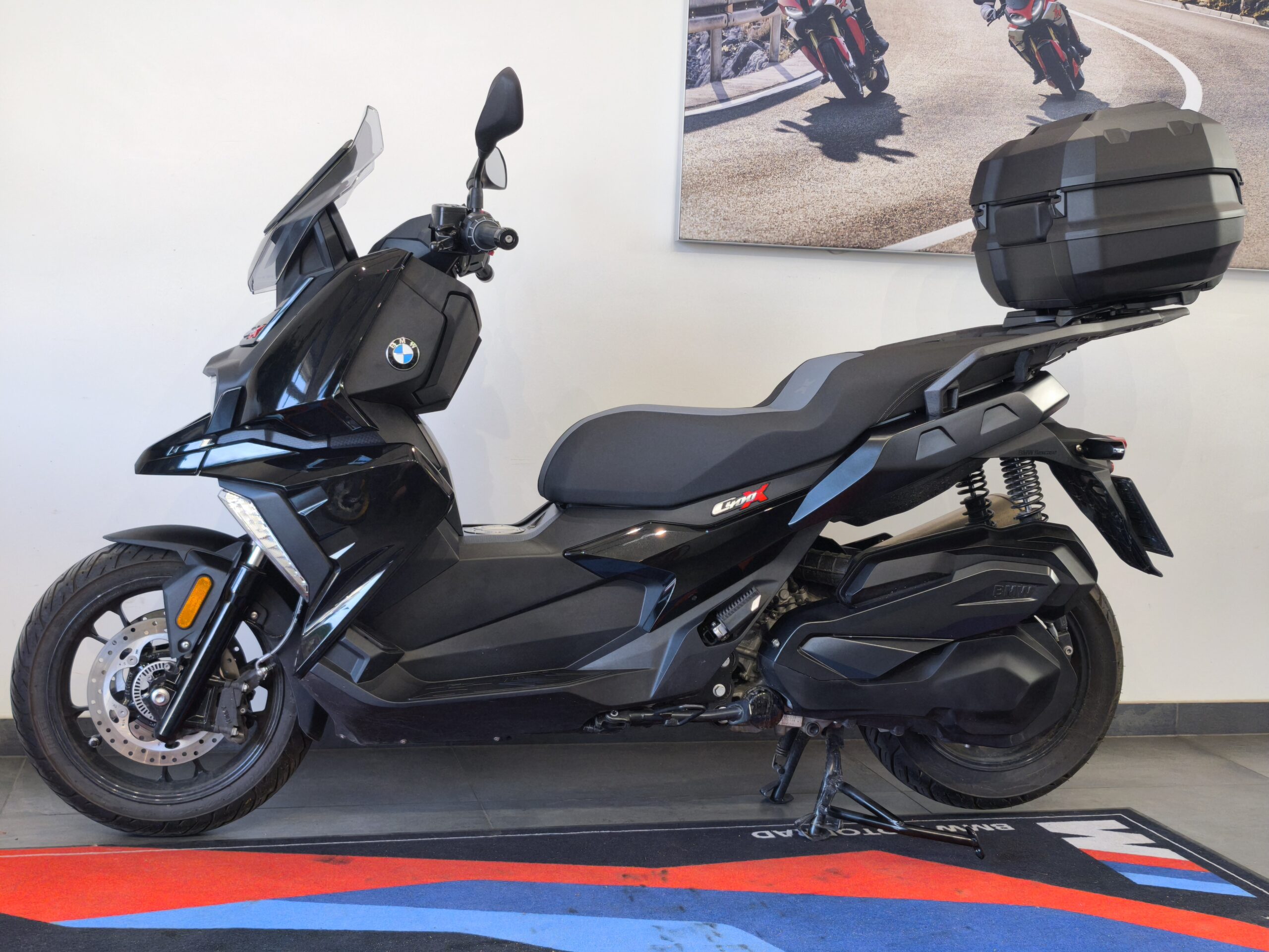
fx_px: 1686
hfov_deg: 41.2
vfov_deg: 31.5
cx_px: 634
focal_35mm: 46
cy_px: 476
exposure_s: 1/100
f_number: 1.6
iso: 125
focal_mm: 6.57
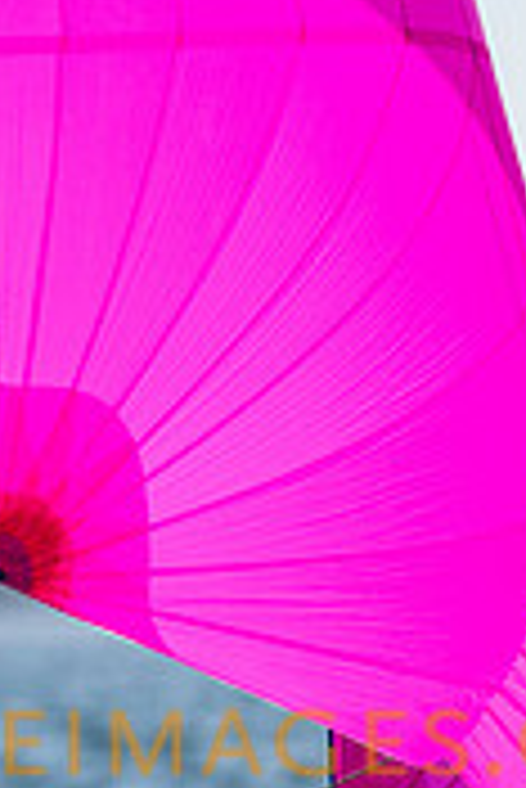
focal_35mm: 1155
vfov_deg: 1.8
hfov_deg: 1.2
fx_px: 25262
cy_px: 725
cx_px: 81
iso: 200
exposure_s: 1/4000
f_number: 5
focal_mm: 300
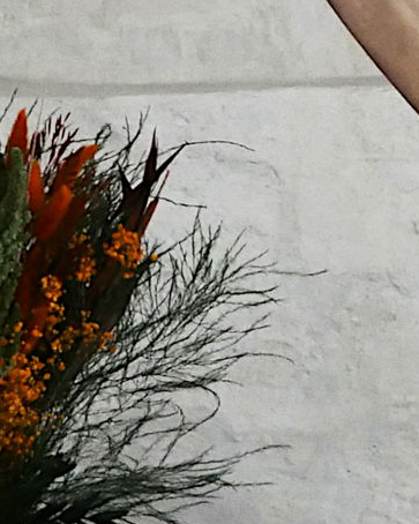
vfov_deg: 10.3
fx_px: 2729
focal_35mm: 176
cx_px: 583
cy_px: -424
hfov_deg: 8.6
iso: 1600
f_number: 1.4
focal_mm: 16
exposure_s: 1/60
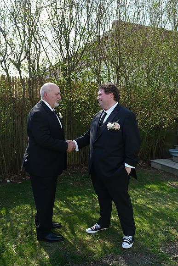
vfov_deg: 60.3
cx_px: 89
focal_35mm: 31
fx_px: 230
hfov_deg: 42.3
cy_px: 133
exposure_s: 1/200
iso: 80
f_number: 4
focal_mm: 31
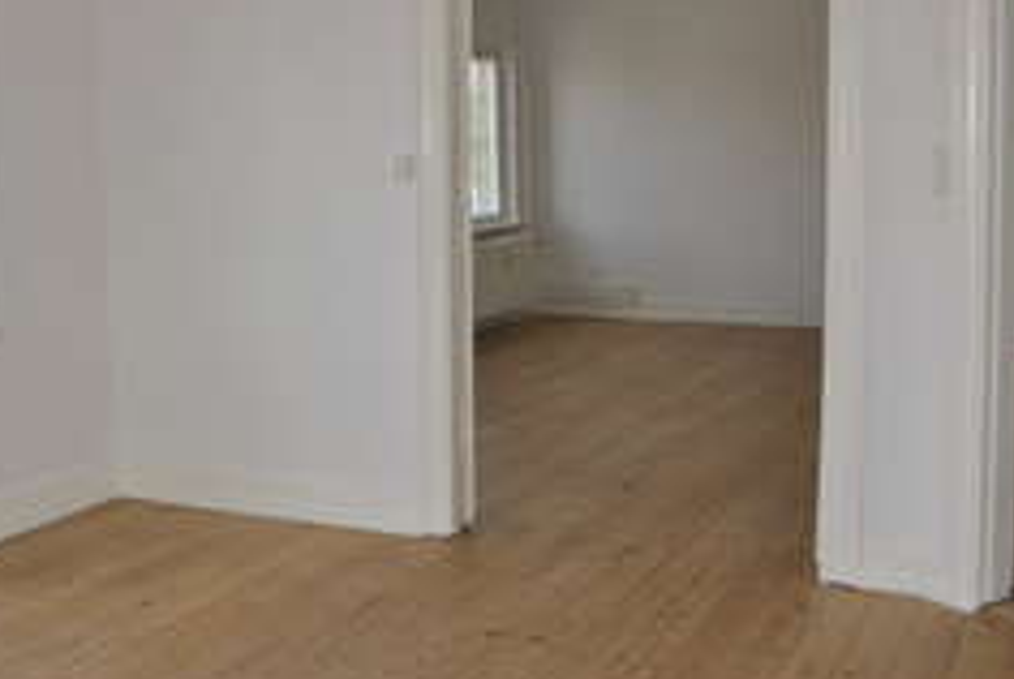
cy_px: 309
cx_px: 391
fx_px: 1354
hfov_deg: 40.8
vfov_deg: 28.1
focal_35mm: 48
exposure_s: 1/125
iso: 160
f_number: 5.6
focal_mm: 18
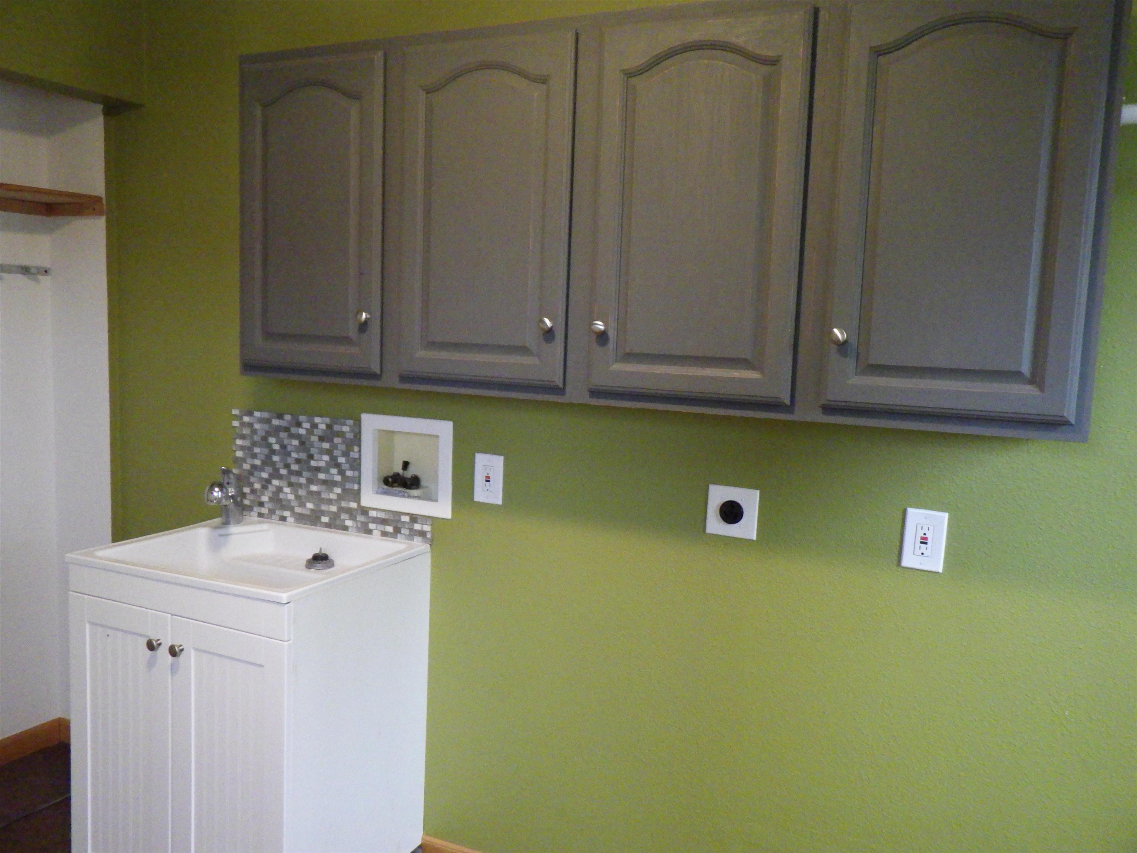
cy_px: 426
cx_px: 568
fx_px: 920
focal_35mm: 28
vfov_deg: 49.7
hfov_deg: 63.4
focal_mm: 5
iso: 640
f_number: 3.5
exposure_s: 1/40
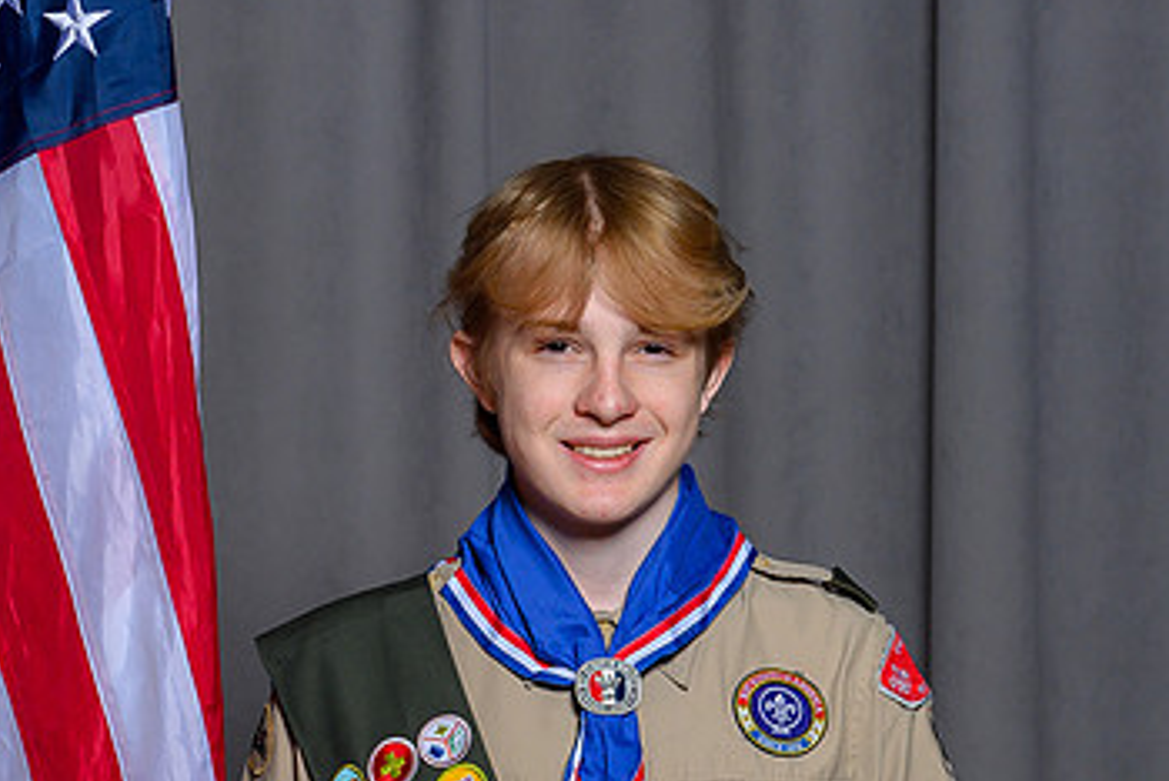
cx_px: 533
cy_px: 565
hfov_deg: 13.9
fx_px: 4777
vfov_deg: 9.3
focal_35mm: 147
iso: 400
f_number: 7.1
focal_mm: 60
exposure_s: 1/160
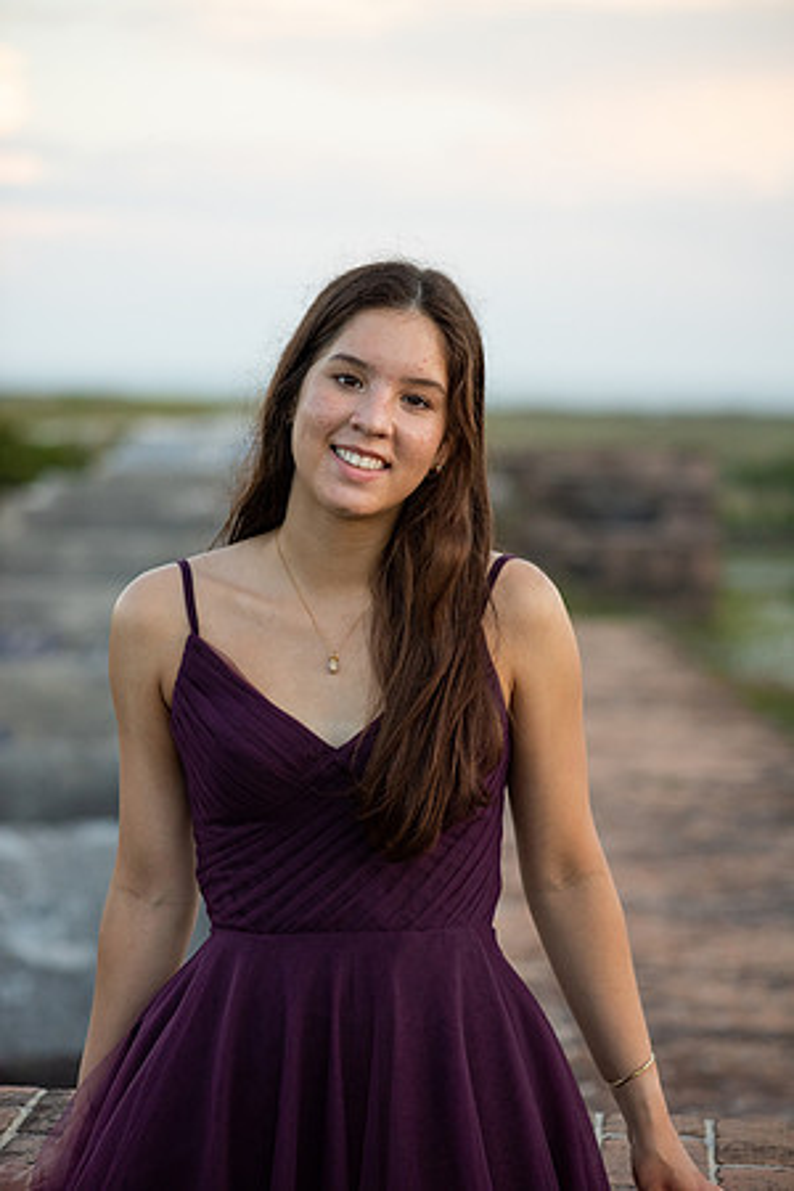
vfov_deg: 19.5
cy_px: 596
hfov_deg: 13.0
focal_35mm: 105
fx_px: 3473
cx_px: 397
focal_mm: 105
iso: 1600
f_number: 4
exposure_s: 1/1000
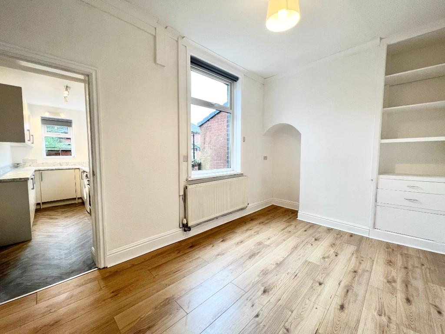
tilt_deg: -4.9
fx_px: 167
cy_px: 167
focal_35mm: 13
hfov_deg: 106.2
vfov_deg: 89.9
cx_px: 222
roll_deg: -0.6
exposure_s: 1/100
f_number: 1.8
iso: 160
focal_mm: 1.57
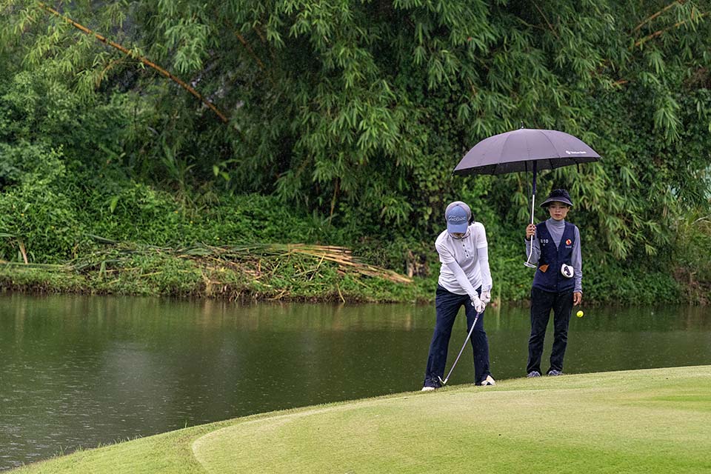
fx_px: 3950
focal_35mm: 200
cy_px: 237
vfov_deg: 6.9
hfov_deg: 10.3
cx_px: 356
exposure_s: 1/800
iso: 800
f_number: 5.6
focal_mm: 200
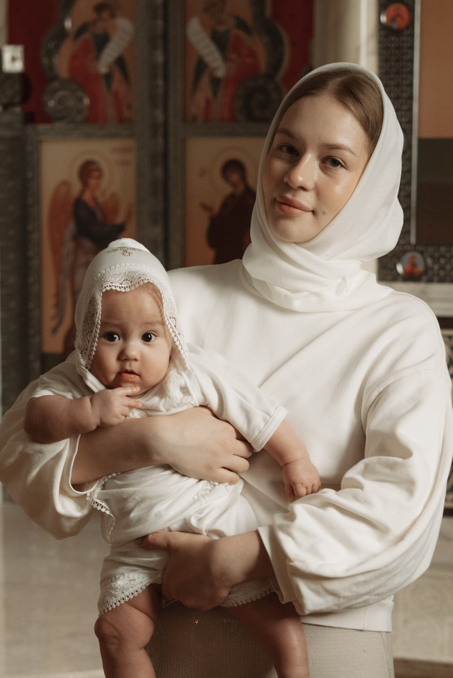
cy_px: 472
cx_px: 243
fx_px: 1792
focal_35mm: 95
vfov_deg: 21.3
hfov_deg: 14.4
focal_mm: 35
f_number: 2.2
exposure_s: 1/320
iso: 640
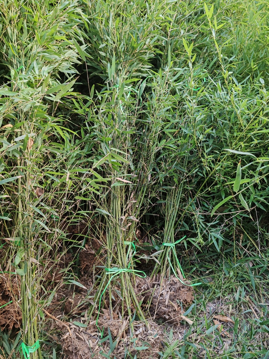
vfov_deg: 65.3
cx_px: 134
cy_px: 180
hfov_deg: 51.3
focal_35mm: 27
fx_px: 280
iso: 400
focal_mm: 6.12
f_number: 1.9
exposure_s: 1/100
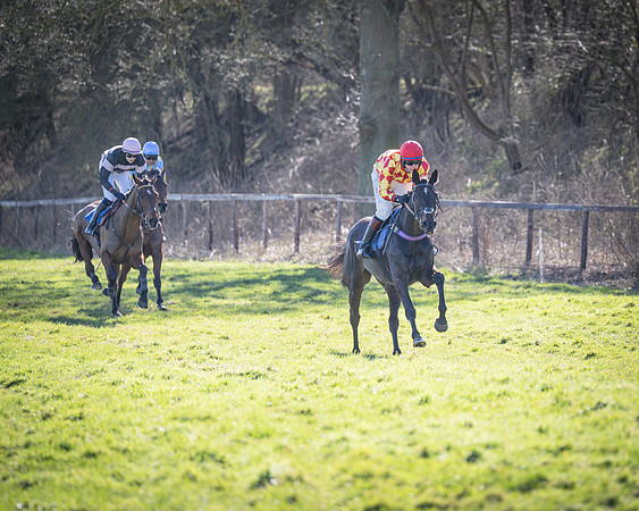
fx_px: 4631
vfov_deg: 6.3
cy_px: 191
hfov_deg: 7.9
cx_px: 421
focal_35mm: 245
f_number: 2.8
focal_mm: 165
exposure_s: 1/2000
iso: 400
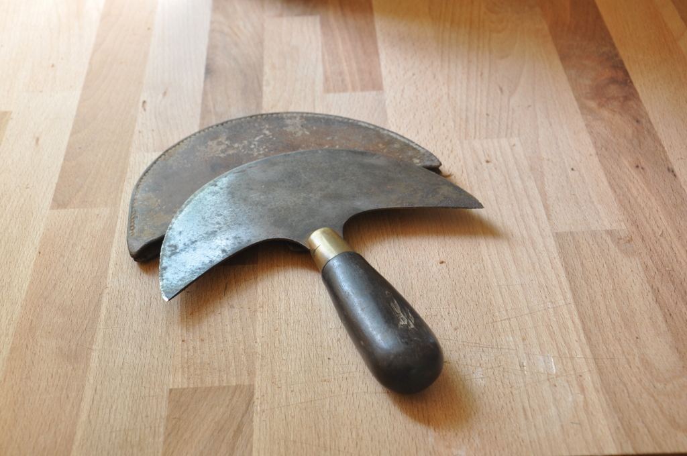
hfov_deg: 33.4
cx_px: 344
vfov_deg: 22.6
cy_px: 228
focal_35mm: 60
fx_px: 1144
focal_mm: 40
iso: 200
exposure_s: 1/15
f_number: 9
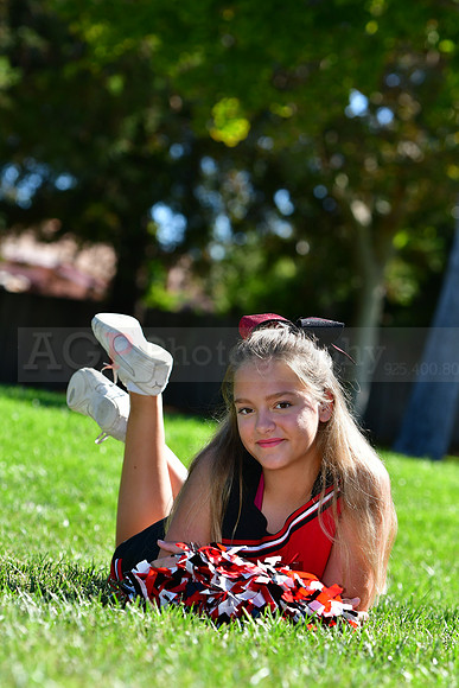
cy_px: 344
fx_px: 3211
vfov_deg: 12.2
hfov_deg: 8.2
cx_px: 230
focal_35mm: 168
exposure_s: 1/1250
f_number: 4.5
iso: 400
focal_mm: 112
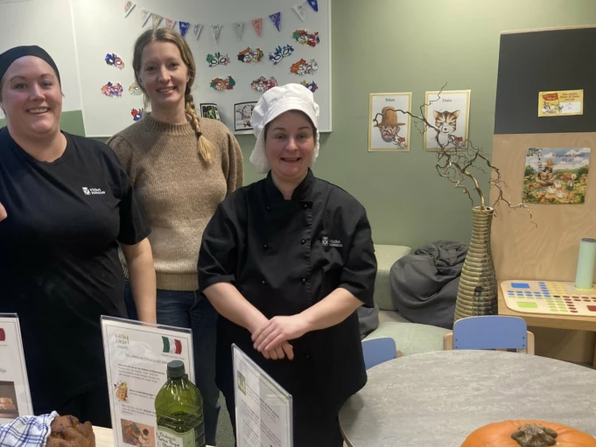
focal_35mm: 37
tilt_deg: -16.2
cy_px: 277
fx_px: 637
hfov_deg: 49.5
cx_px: 212
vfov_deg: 38.5
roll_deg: +2.0
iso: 64
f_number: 1.8
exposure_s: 1/50
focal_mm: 3.99
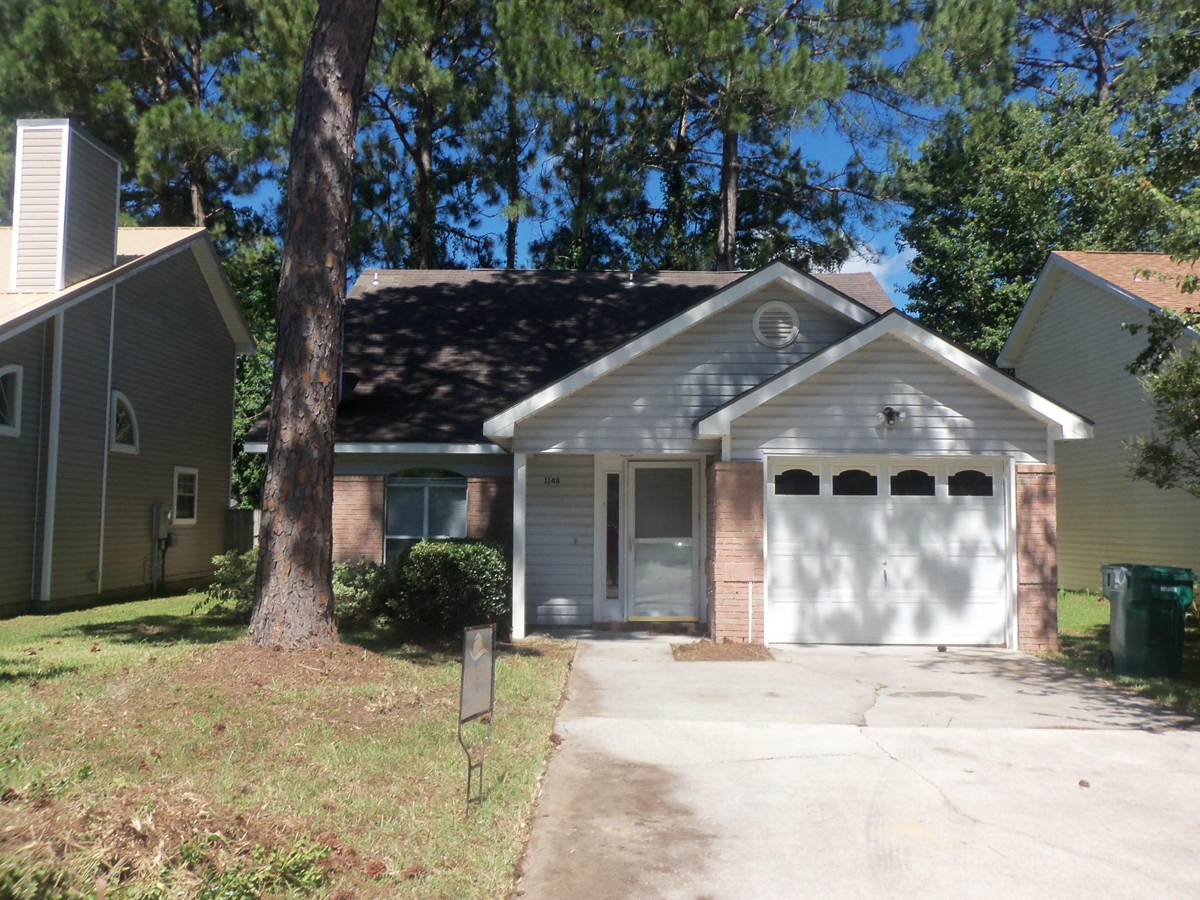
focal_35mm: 28
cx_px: 600
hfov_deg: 63.4
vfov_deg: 49.7
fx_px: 971
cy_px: 450
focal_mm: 5.1
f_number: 8.6
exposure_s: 1/100
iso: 64
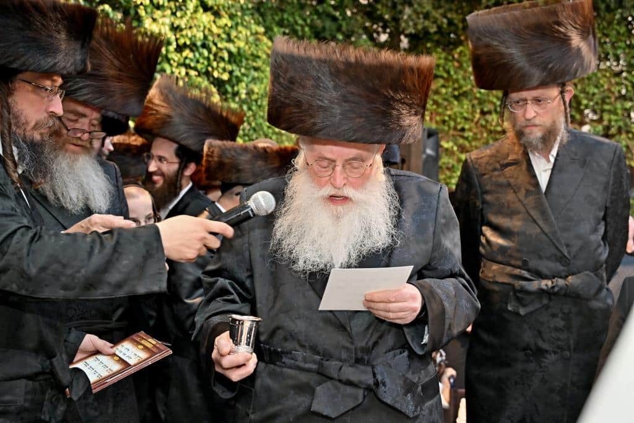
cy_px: 212
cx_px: 317
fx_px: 687
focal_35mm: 39
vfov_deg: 34.2
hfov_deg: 49.5
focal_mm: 39
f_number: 4
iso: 800
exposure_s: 1/160
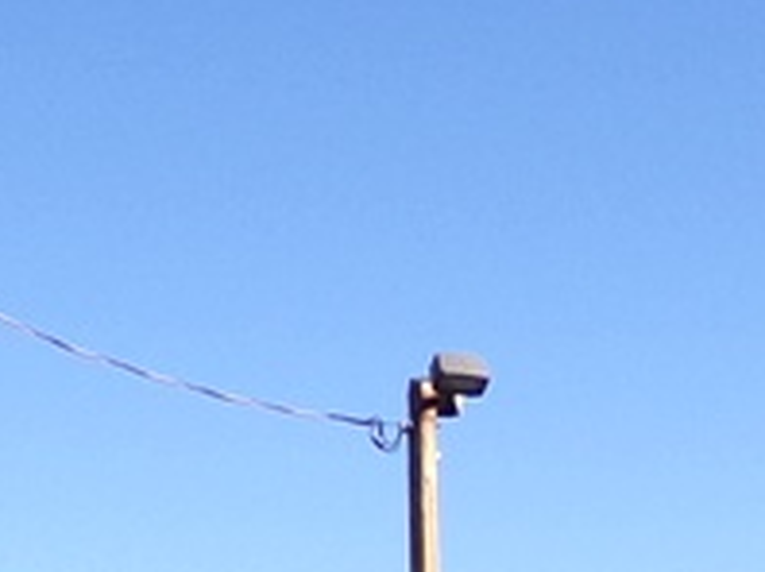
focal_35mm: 163
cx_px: 838
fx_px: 3598
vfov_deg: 8.4
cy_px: 1279
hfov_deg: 11.9
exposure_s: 1/500
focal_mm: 5
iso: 100
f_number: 3.8
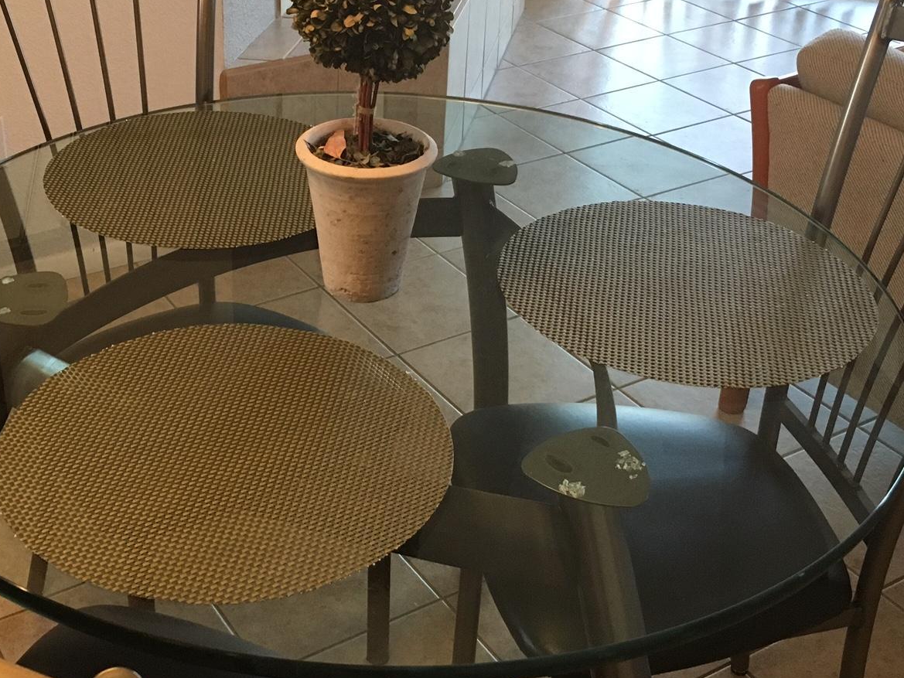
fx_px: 1306
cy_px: 257
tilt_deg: -29.0
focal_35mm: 50
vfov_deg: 29.0
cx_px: 360
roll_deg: -0.6
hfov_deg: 38.0
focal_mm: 4.15
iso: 160
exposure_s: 1/30
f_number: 2.2
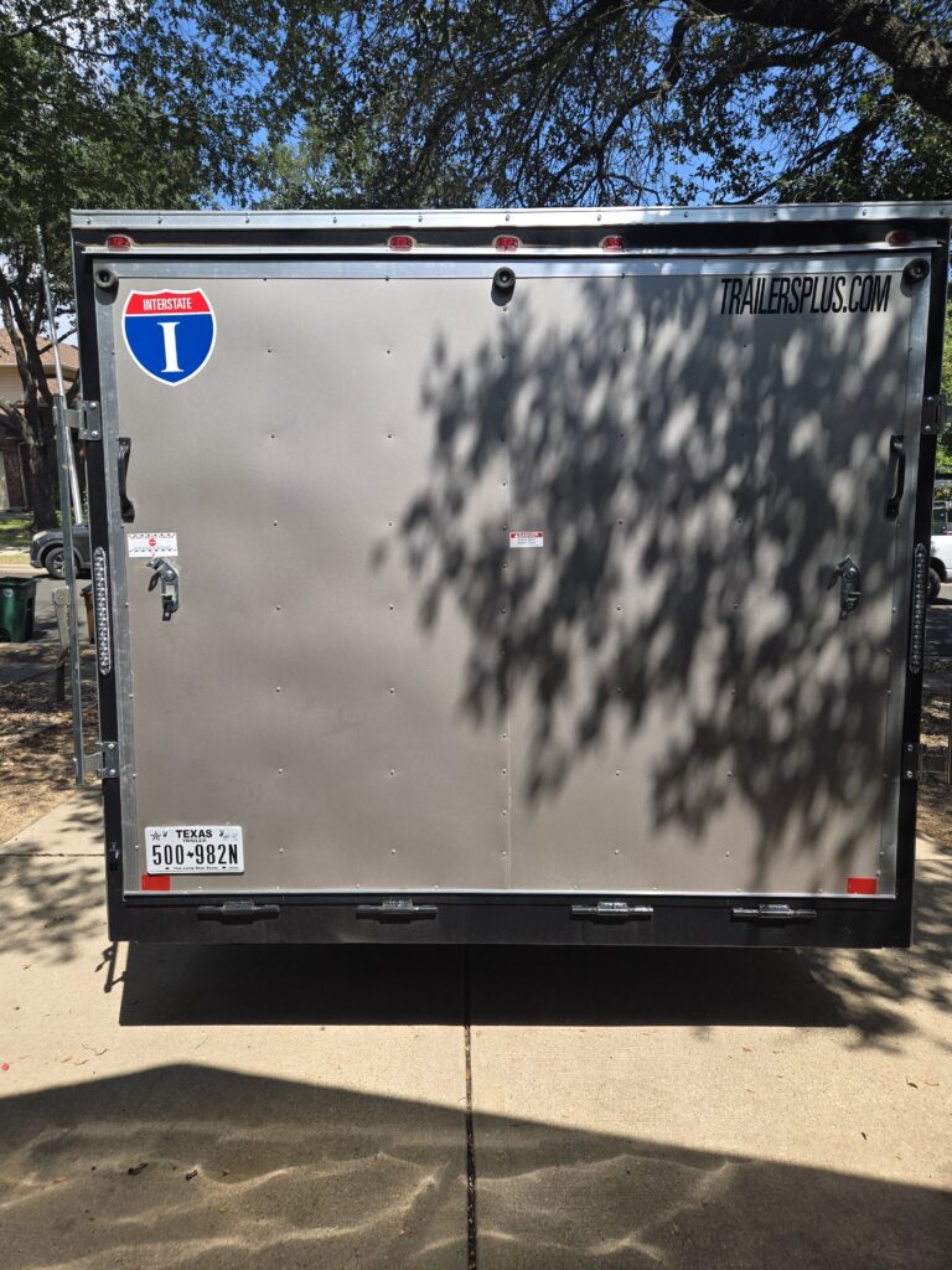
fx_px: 843
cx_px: 476
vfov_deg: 73.9
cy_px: 635
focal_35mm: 23
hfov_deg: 58.9
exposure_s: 1/1347
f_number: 1.8
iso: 25
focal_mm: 5.4
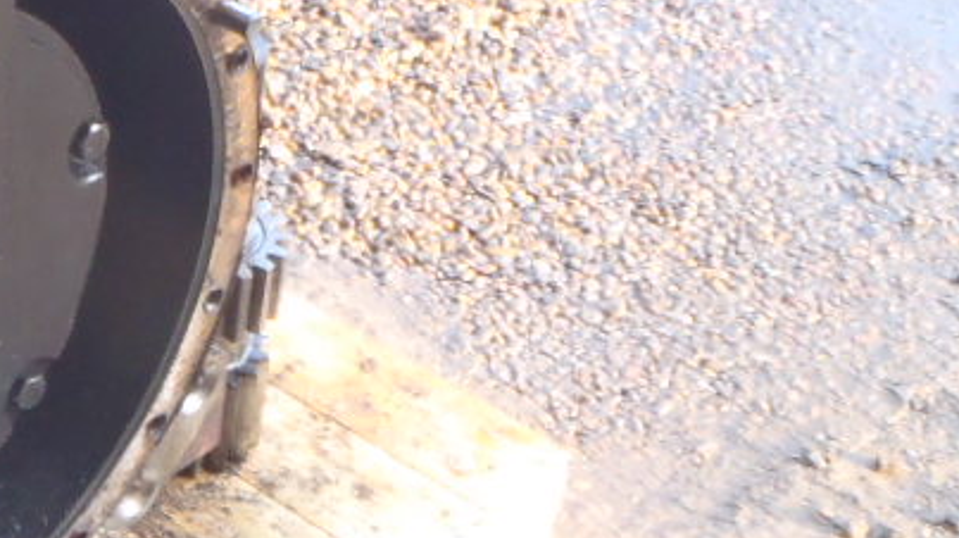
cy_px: 240
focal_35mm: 97
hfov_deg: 20.0
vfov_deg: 12.5
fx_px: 2465
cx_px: -331
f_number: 3.5
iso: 200
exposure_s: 1/15
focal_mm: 5
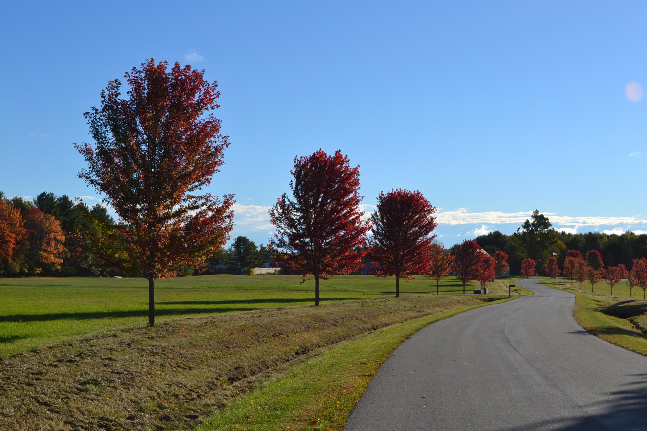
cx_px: 324
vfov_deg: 23.8
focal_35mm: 57
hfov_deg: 35.1
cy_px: 216
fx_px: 1024
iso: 100
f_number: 9
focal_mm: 38
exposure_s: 1/320
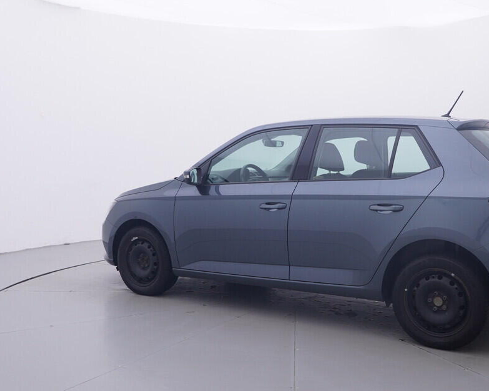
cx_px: 294
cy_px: 182
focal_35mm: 39
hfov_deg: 46.7
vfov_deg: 38.3
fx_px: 562
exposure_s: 1/80
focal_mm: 15
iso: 200
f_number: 5
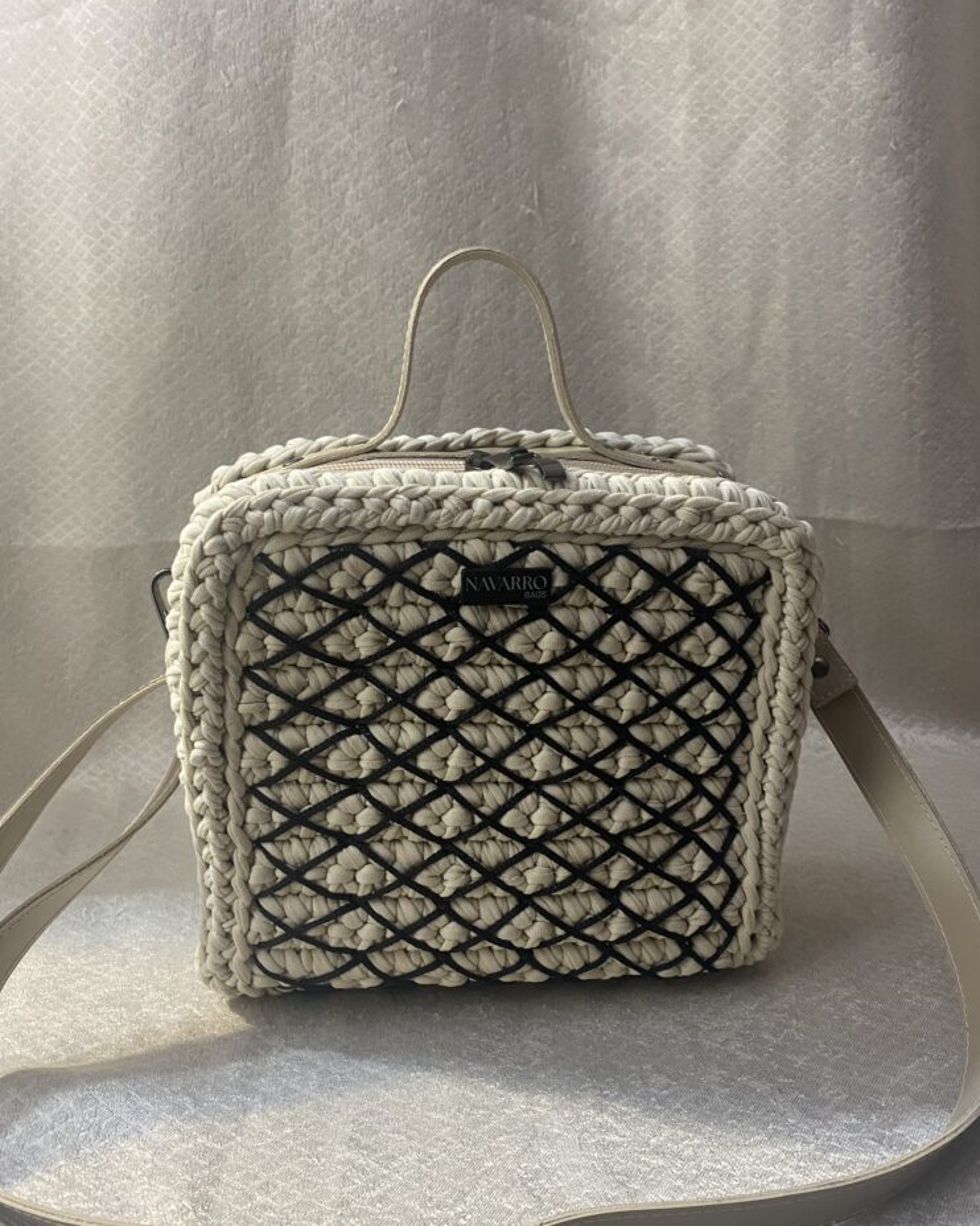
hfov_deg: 51.5
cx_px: 497
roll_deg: +0.5
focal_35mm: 28
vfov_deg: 62.1
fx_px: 1015
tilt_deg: -16.0
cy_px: 663
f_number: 1.8
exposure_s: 1/60
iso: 320
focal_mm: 4.25
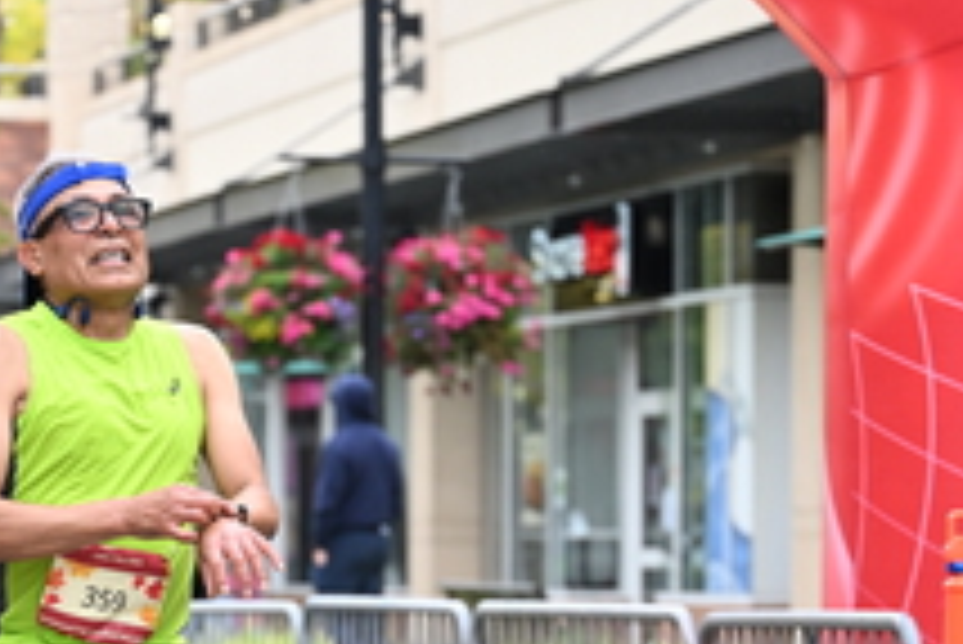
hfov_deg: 11.4
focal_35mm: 180
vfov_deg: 7.6
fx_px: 4818
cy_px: 653
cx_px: 241
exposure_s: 1/1600
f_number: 2.8
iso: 1250
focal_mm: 70
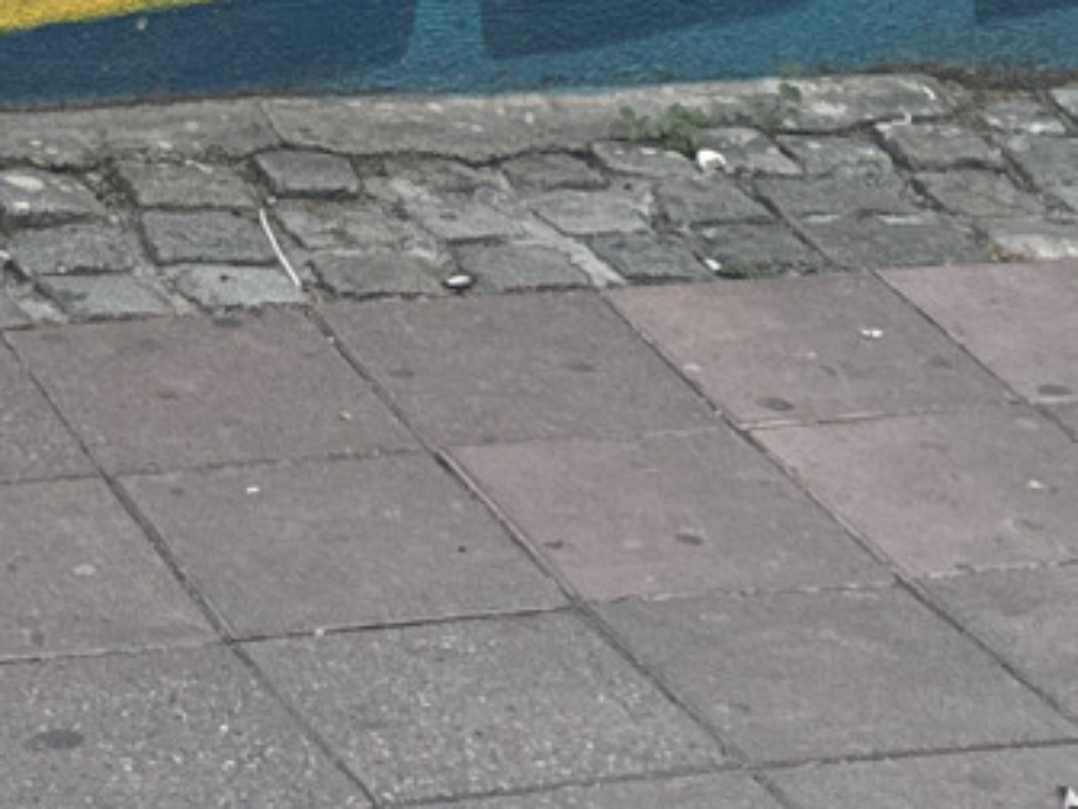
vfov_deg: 9.2
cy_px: -1223
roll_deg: -1.2
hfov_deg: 13.8
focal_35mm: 143
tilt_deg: -1.6
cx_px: 350
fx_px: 4453
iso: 80
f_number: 1.78
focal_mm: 6.76
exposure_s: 1/832
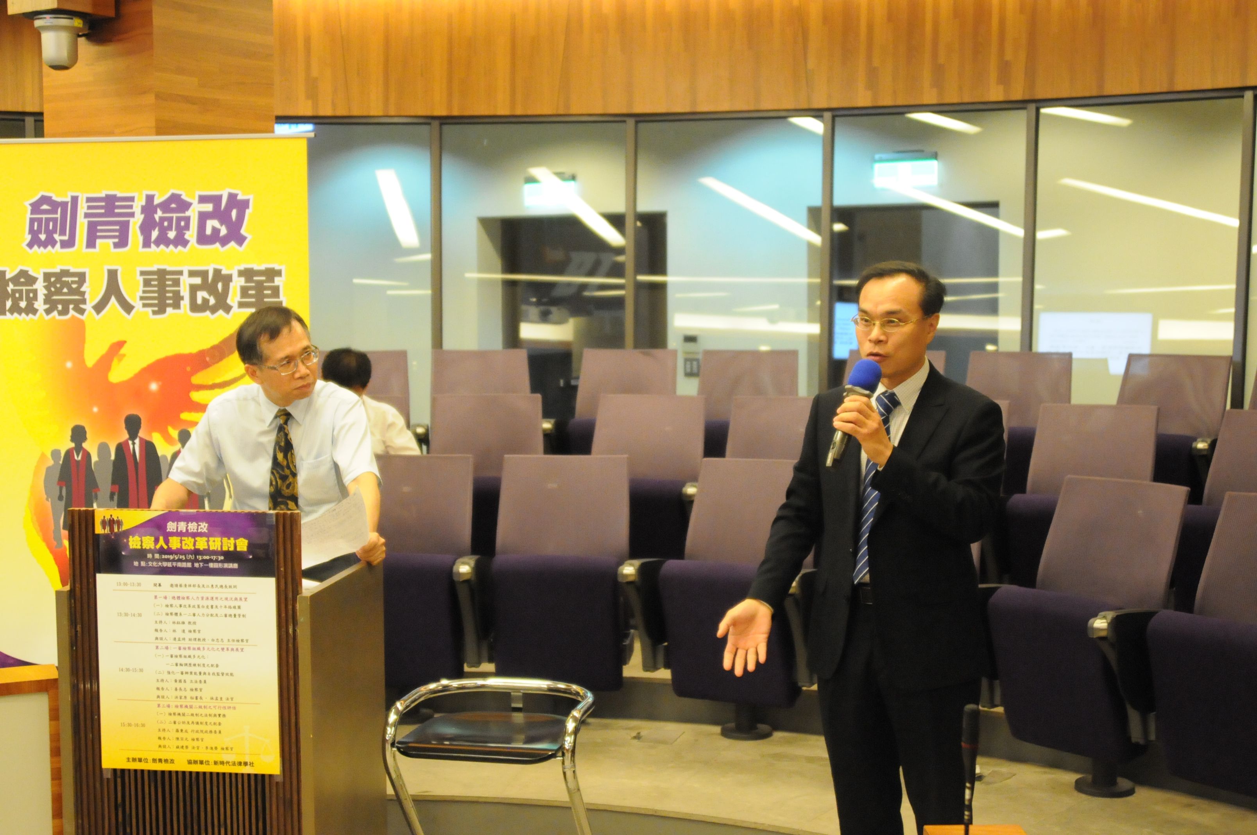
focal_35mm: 48
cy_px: 418
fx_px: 1674
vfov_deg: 28.0
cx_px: 628
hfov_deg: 41.2
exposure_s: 1/160
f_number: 3
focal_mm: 32
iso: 3200
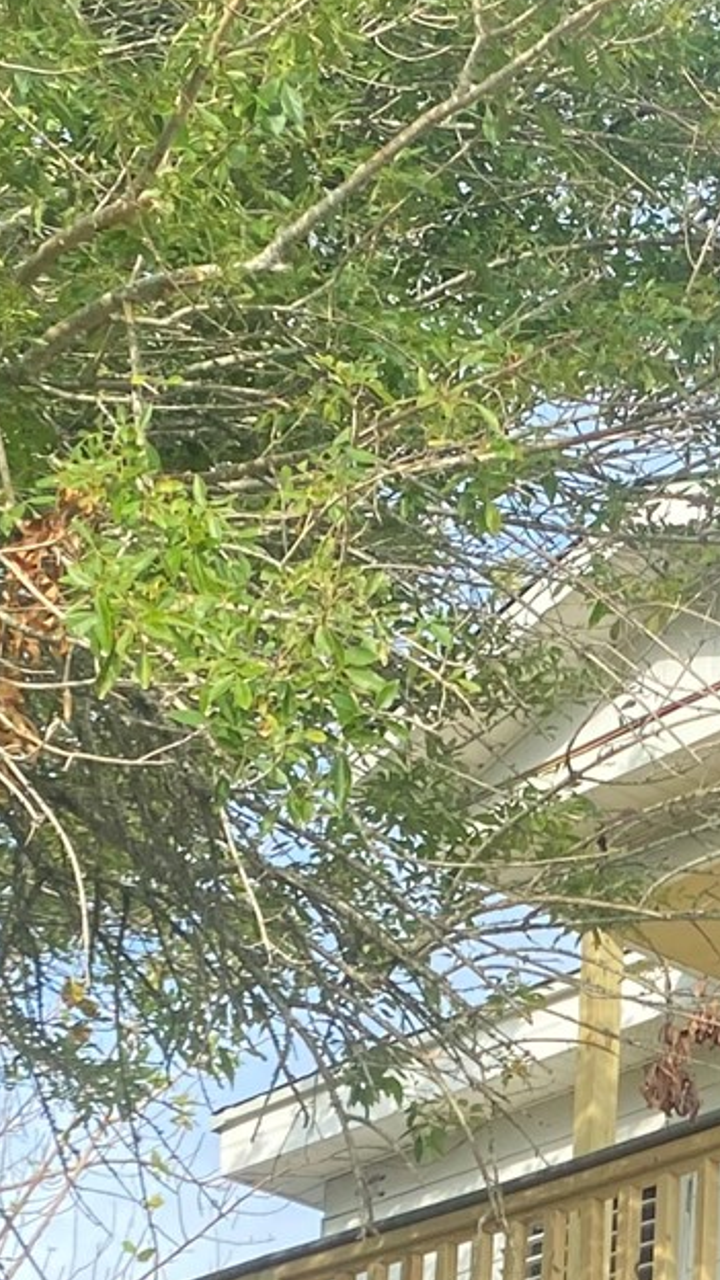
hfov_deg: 12.4
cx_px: 1073
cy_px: 1510
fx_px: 3156
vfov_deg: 21.4
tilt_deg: +14.1
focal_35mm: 93
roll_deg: -0.5
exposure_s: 1/1063
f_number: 1.8
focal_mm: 4.25
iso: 32
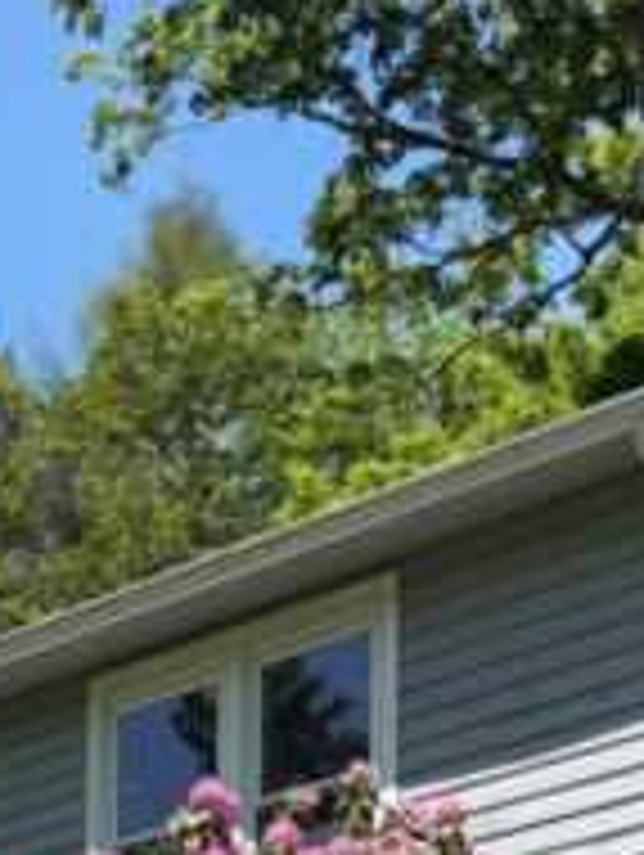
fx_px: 2401
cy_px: 1274
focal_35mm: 97
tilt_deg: +9.1
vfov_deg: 18.1
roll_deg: -1.1
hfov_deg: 15.2
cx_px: 153
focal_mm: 6.76
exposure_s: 1/2801
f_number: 1.78
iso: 80
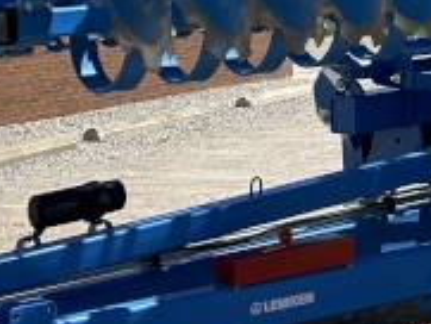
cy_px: -183
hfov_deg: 16.3
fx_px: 1433
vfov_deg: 12.2
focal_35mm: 115
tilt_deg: +6.3
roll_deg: +0.7
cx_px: 533
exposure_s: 1/3165
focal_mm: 5.7
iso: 50
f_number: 1.5
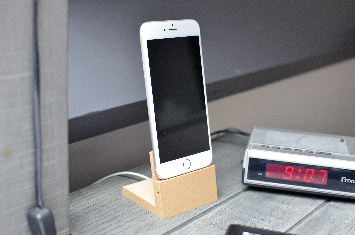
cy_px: 118
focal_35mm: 52
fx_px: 517
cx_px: 178
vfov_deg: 25.6
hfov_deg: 37.9
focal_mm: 35
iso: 1600
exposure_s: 1/50
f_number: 3.5
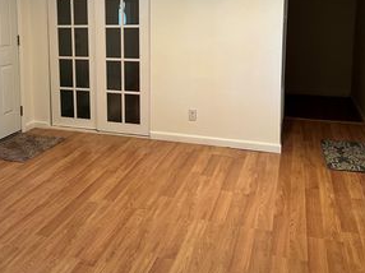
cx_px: 108
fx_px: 442
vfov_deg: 33.6
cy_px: 70
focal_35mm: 42
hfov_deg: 43.9
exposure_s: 1/60
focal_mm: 6.86
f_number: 1.78
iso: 320
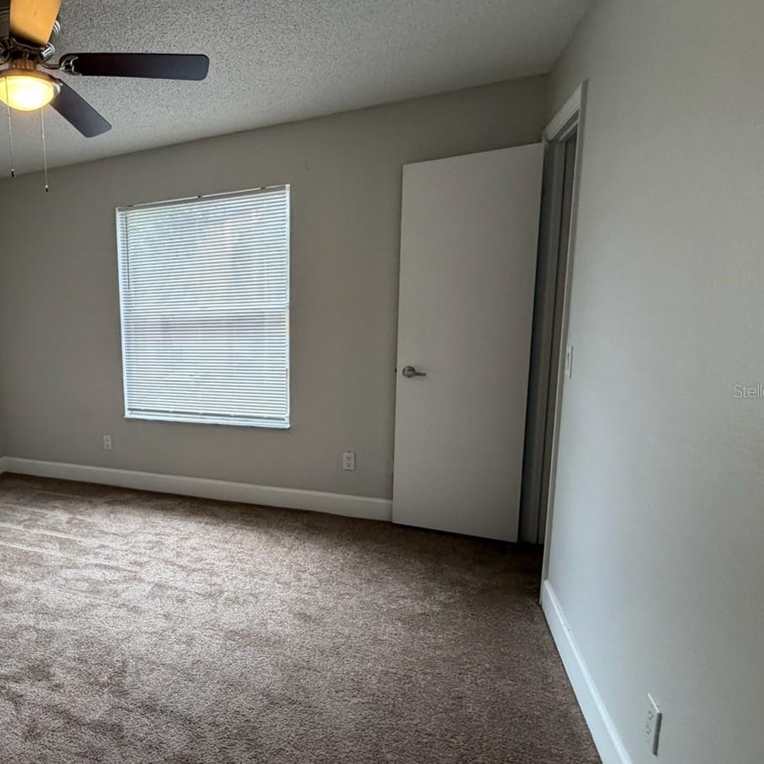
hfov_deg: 62.6
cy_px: 390
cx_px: 134
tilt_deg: -10.0
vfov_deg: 69.6
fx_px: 549
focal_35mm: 22
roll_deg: +4.1
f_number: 2.2
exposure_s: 1/116
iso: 320
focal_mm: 2.22
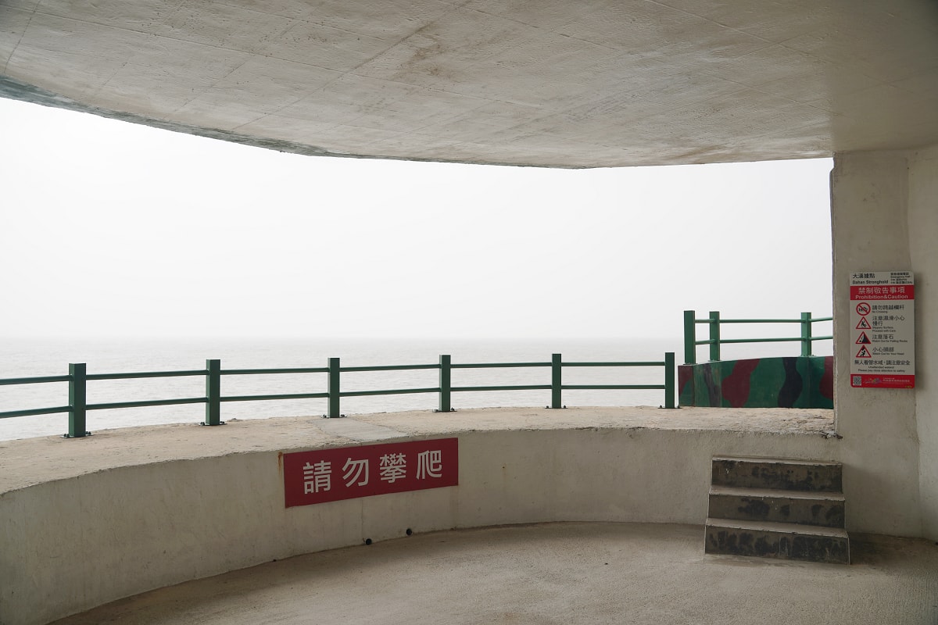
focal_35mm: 28
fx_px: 729
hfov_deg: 65.5
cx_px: 469
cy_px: 312
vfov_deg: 46.4
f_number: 4.5
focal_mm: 28
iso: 100
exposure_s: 1/80
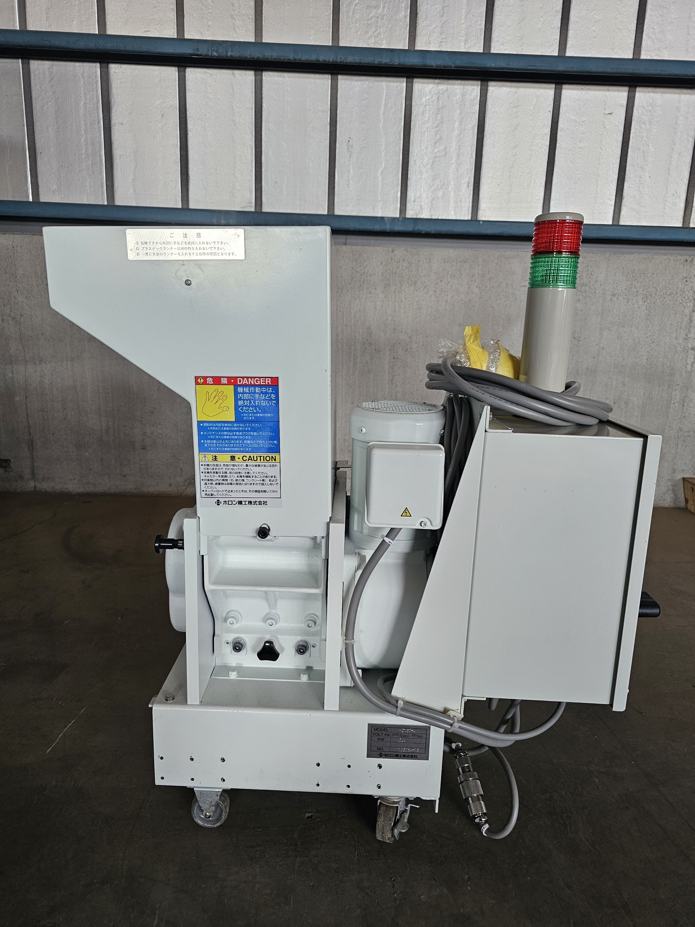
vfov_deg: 73.9
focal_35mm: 23
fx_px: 616
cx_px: 348
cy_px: 464
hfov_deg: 58.9
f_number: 1.7
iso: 200
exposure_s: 1/190
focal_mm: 6.3
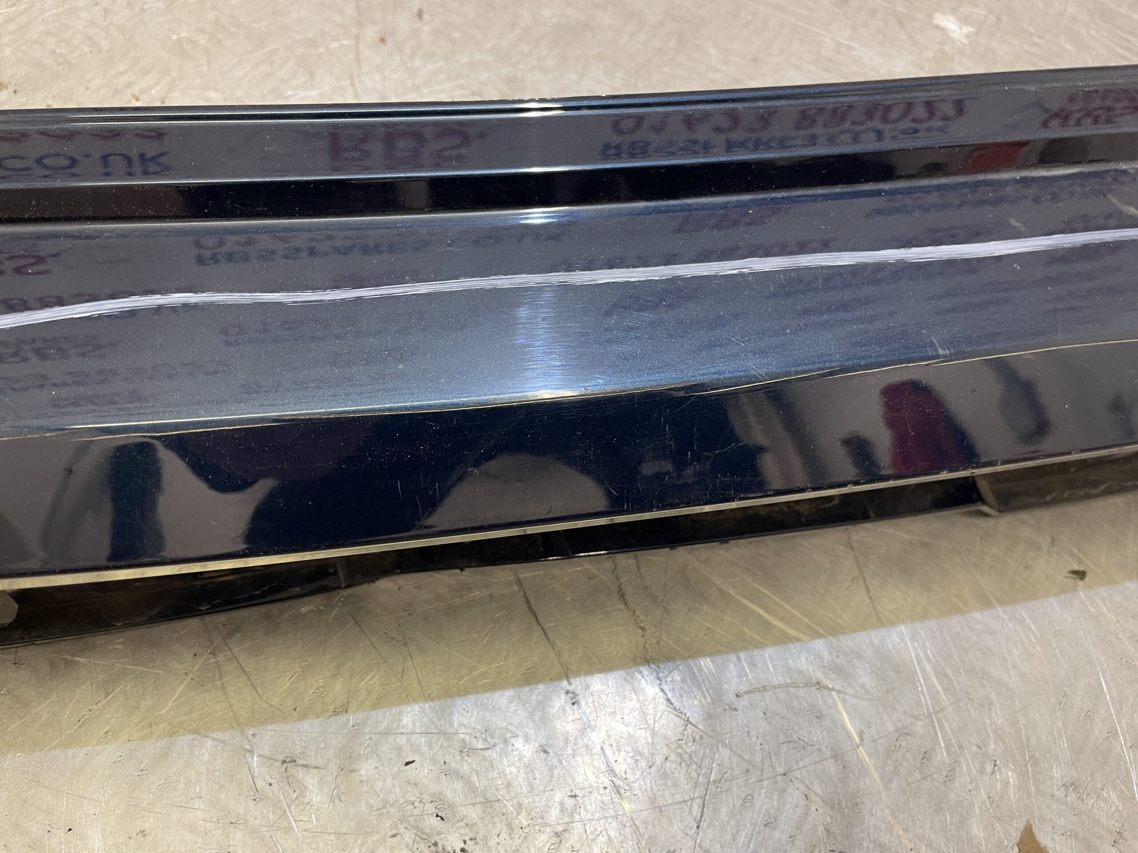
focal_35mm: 26
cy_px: 426
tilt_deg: -61.0
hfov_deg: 67.3
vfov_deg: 53.1
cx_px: 569
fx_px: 855
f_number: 1.6
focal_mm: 4.2
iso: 100
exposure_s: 1/50
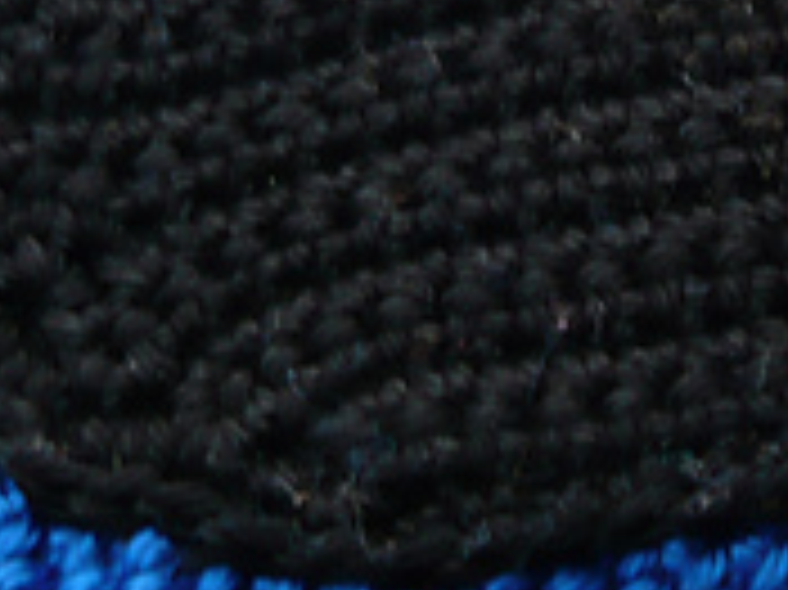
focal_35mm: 121
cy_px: 45
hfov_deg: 16.0
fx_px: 2753
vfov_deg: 12.1
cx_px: 752
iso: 100
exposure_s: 1/40
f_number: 2.8
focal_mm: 5.5
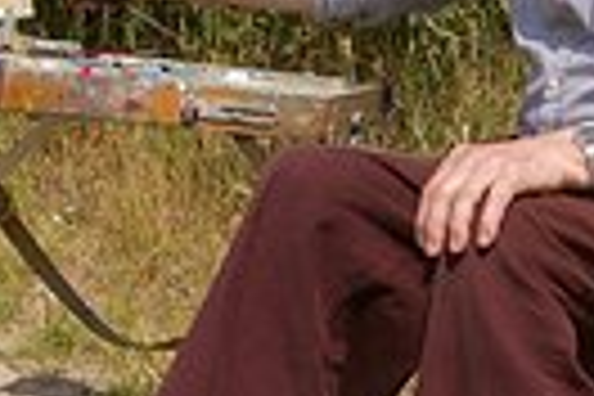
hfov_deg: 12.6
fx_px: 2689
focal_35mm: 163
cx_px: 423
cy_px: 112
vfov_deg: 8.4
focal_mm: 28
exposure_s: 1/350
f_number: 8
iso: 200
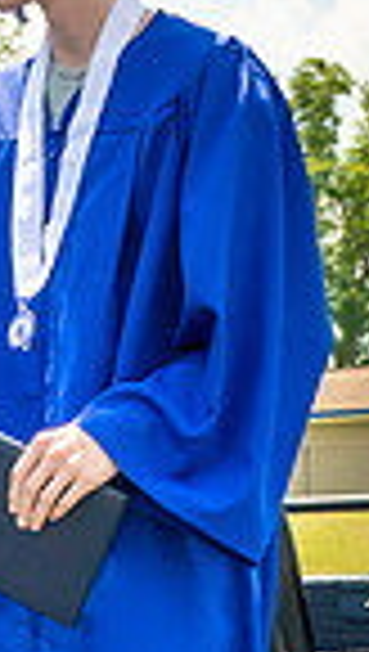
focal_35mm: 195
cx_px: -500
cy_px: 509
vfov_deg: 11.0
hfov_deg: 6.0
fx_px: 3378
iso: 200
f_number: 7.1
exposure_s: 1/800
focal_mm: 22
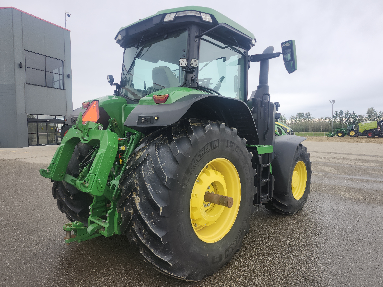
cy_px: 144
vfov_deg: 58.9
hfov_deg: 73.9
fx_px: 254
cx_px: 192
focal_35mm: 23
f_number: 1.8
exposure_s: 1/505
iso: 25
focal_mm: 5.54
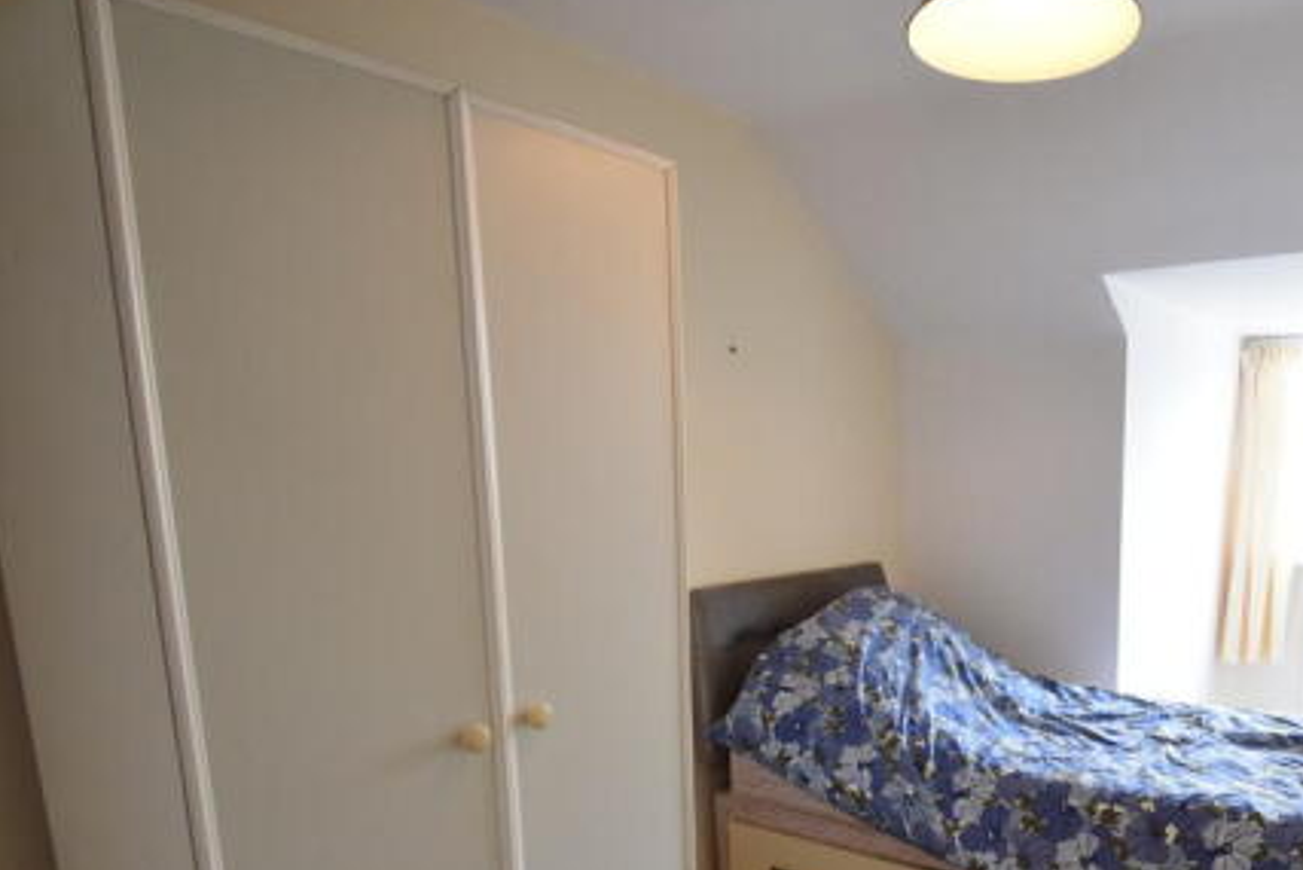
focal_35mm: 23
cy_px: 649
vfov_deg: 52.8
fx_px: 833
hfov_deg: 70.4
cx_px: 993
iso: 1250
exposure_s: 1/60
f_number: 8
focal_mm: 10
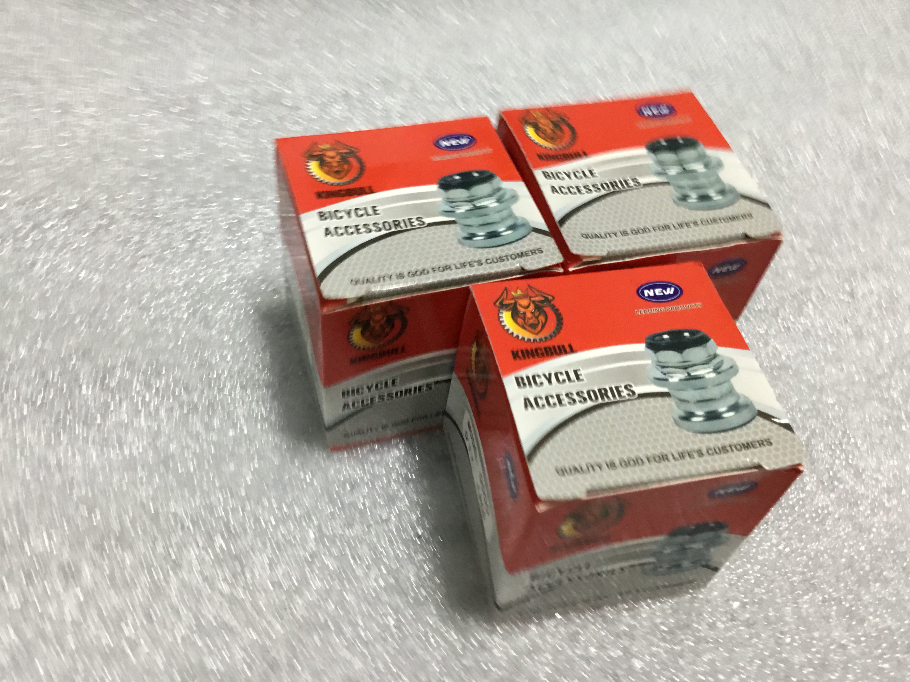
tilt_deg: -56.1
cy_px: 341
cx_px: 455
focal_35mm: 31
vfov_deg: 45.4
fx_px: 815
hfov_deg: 58.4
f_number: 2.4
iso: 160
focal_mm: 3.3
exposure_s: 1/33
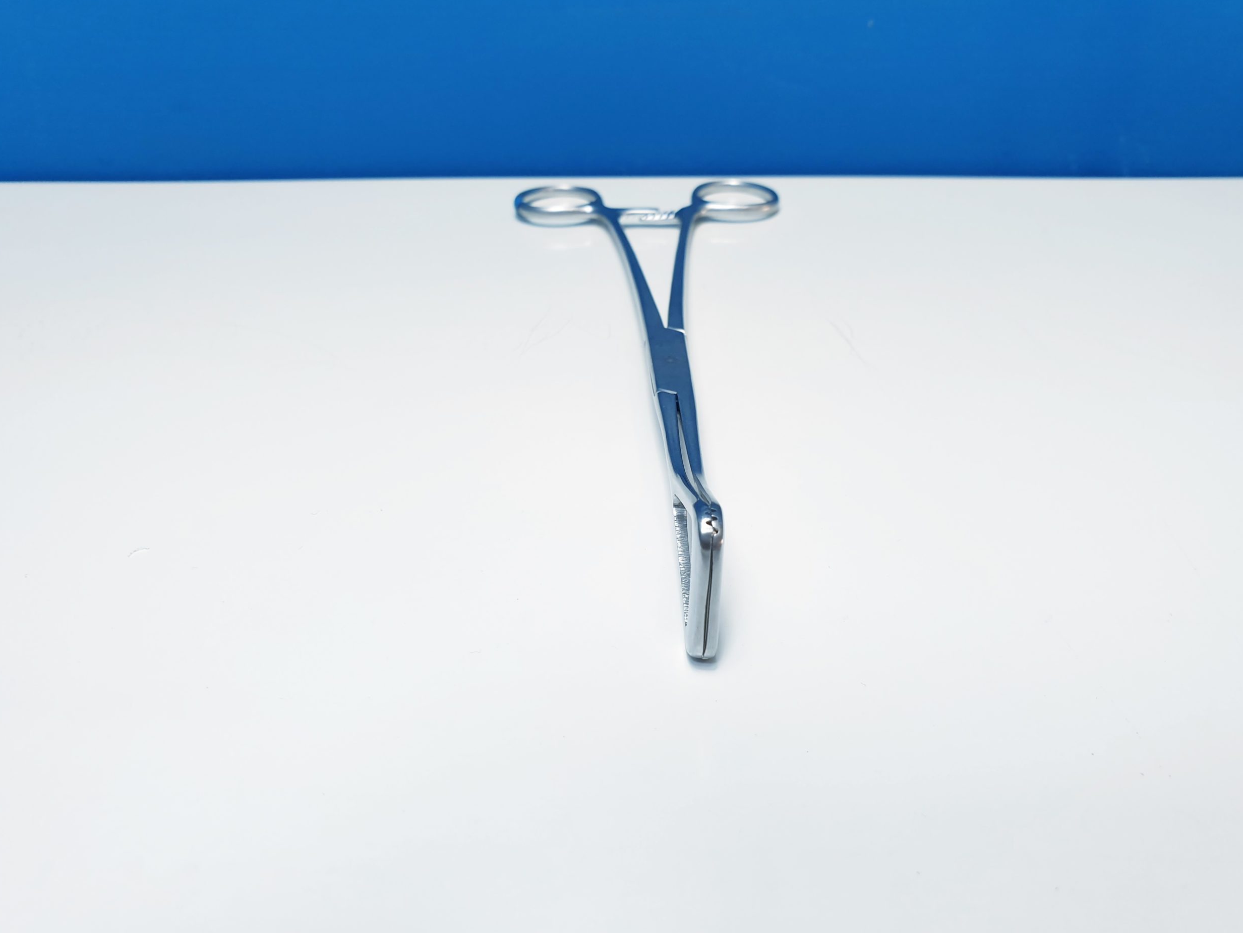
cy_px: 481
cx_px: 639
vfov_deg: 51.3
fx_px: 970
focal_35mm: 27
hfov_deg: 65.3
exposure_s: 1/50
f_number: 2.4
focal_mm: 4.3
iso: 80
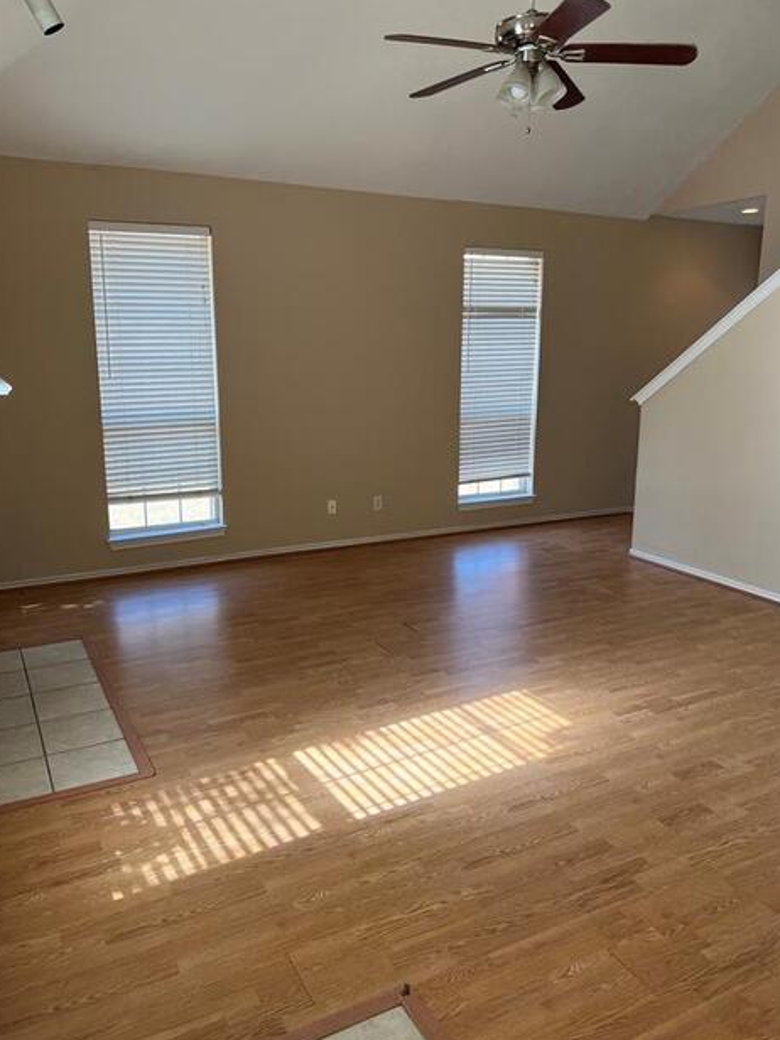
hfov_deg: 51.4
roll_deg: -0.6
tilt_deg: -12.1
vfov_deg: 65.3
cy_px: 508
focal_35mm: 27
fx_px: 811
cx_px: 393
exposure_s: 1/138
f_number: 1.5
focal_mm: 5.7
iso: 64
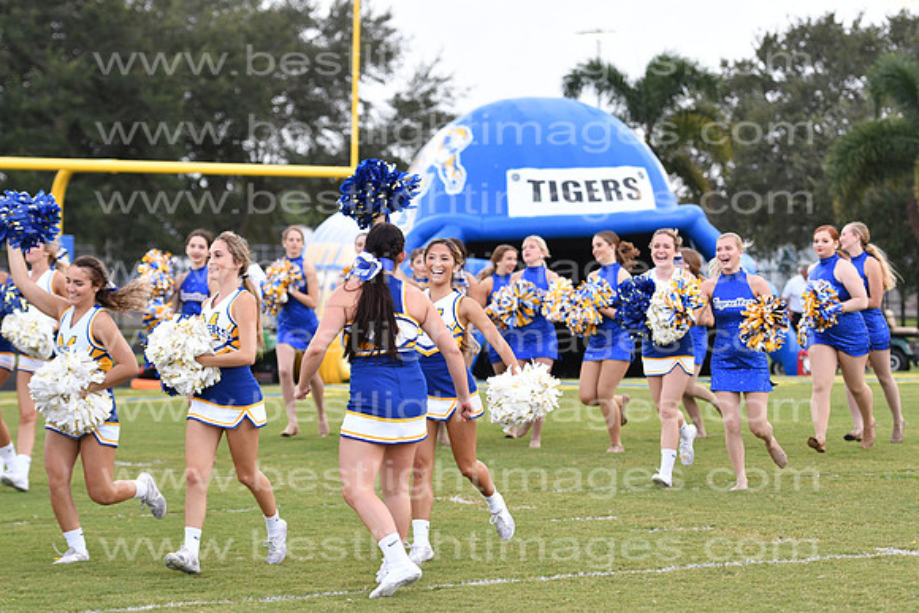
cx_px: 460
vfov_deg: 10.2
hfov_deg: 15.2
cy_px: 306
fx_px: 3447
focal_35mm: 135
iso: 800
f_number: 3.2
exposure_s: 1/640
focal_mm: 90
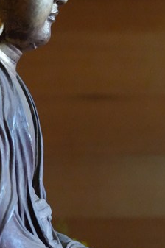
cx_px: 54
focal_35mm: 155
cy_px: 116
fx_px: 1068
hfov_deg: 8.8
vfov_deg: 13.3
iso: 12800
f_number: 4
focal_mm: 51
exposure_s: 1/160
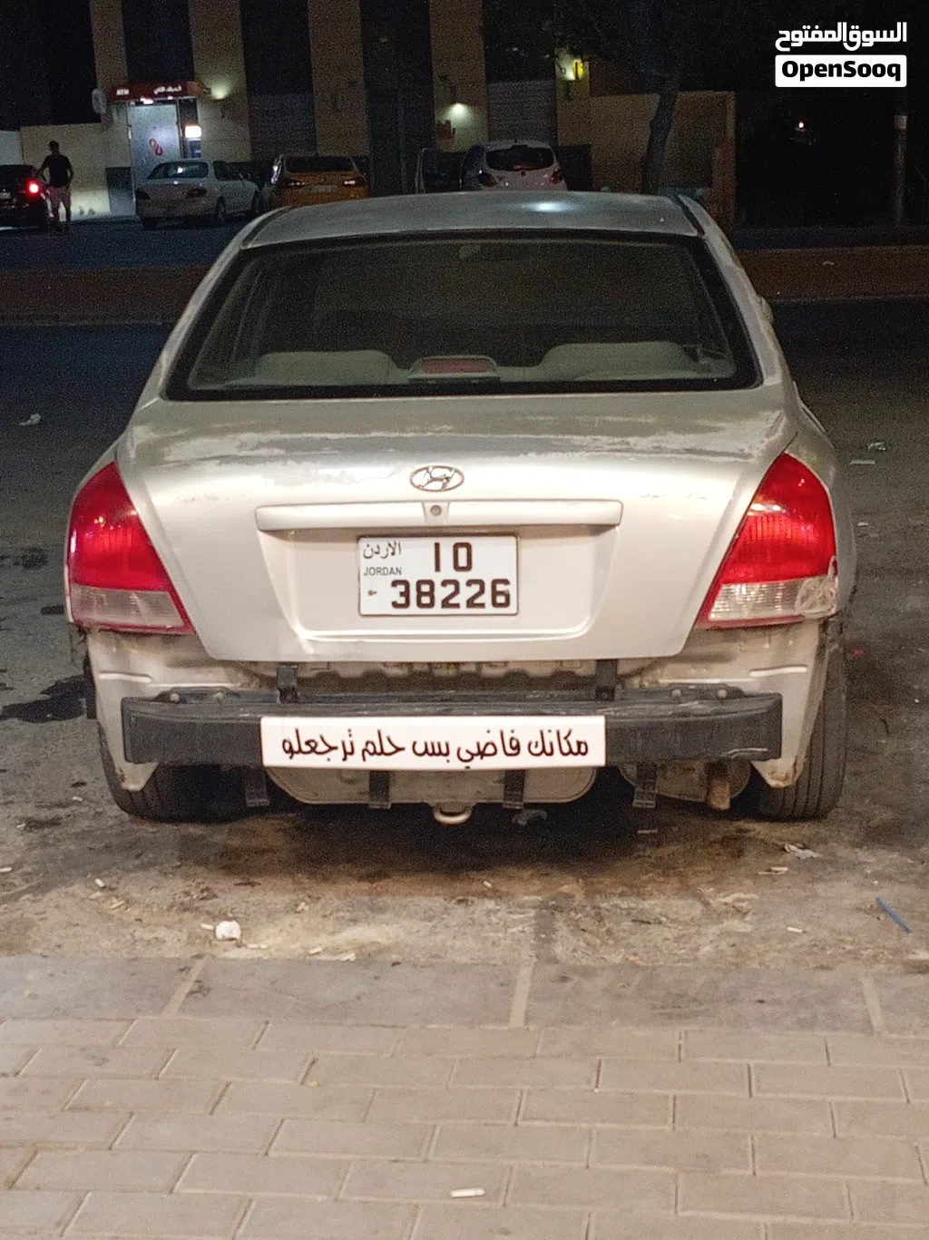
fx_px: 1791
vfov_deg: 38.2
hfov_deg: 29.1
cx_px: 464
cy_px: 620
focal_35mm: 50
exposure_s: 1/25
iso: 185
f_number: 1.8
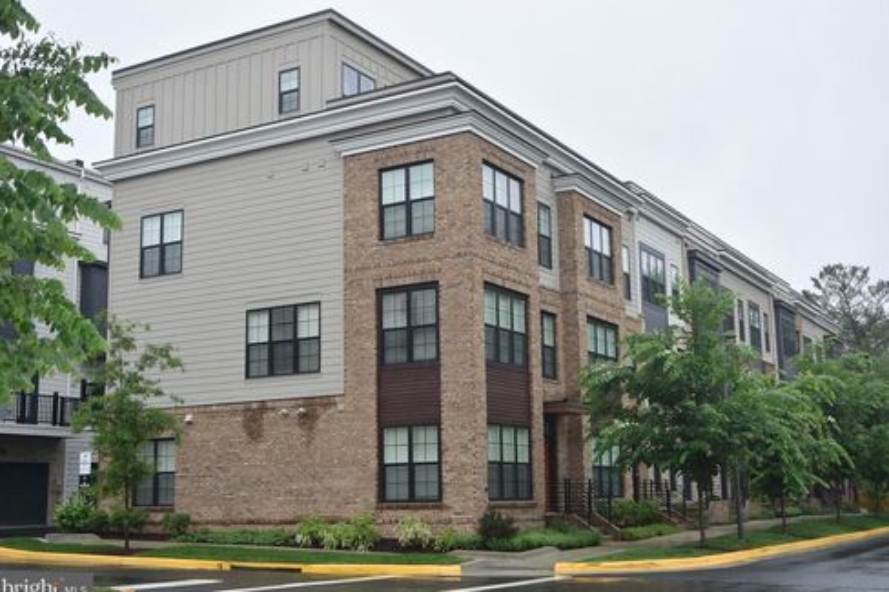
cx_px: 450
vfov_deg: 31.2
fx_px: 1061
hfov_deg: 45.4
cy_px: 301
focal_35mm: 43
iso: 200
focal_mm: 28
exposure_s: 1/250
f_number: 3.5
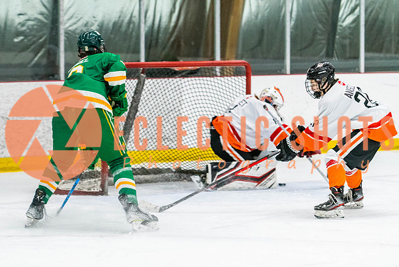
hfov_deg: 11.5
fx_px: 1971
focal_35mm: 178
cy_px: 144
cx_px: 63
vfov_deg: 7.7
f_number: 2.8
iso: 1600
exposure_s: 1/640
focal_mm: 105
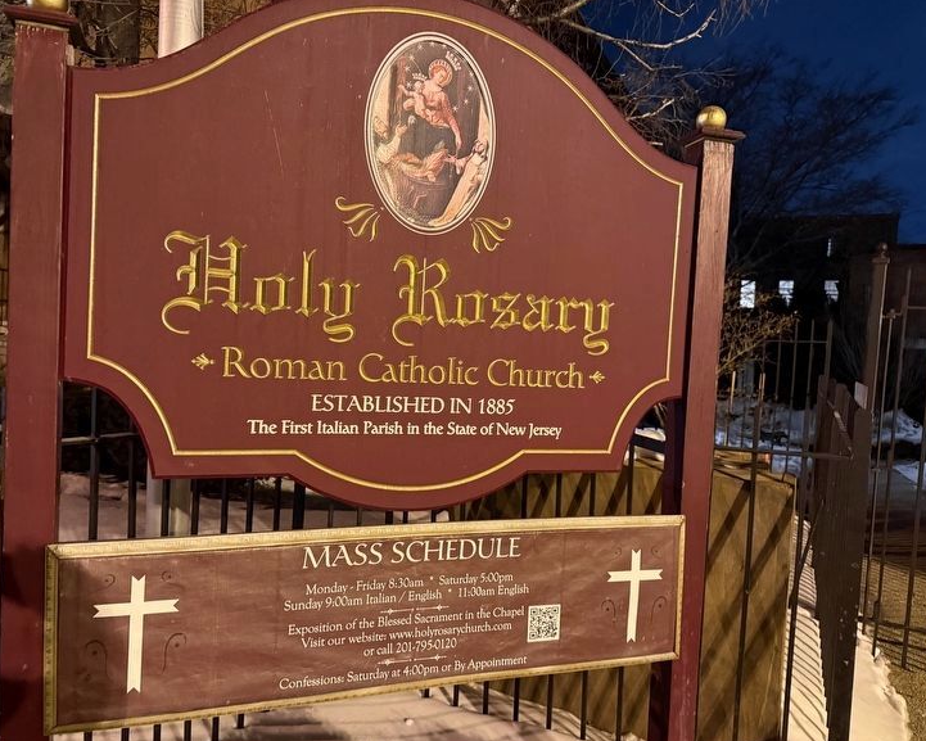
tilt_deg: -3.9
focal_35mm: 26
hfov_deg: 65.9
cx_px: 426
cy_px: 381
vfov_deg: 54.9
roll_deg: -2.9
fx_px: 713
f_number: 1.78
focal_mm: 6.76
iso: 800
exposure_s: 1/40
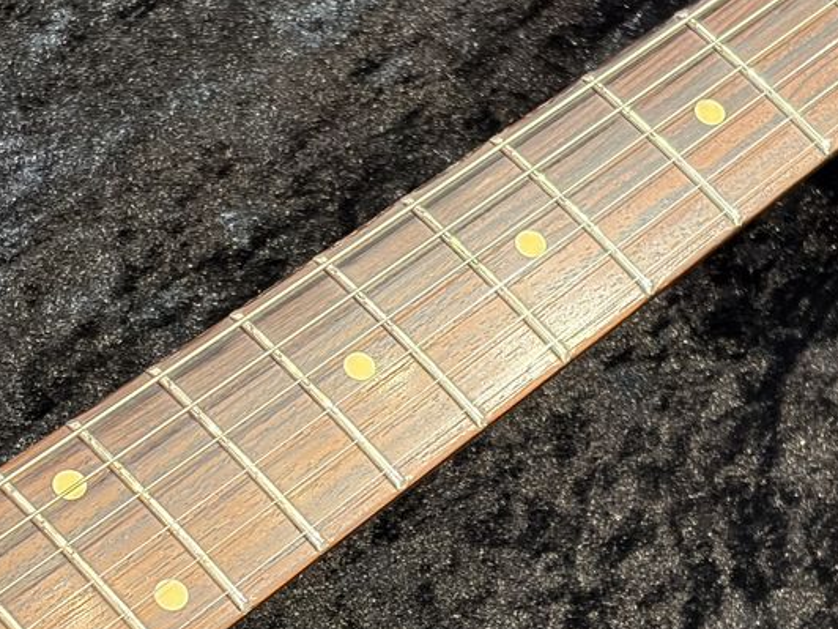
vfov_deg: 11.8
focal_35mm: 125
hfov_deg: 15.7
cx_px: 269
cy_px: 476
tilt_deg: -57.7
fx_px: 3026
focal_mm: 5.96
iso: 200
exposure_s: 1/40
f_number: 1.6
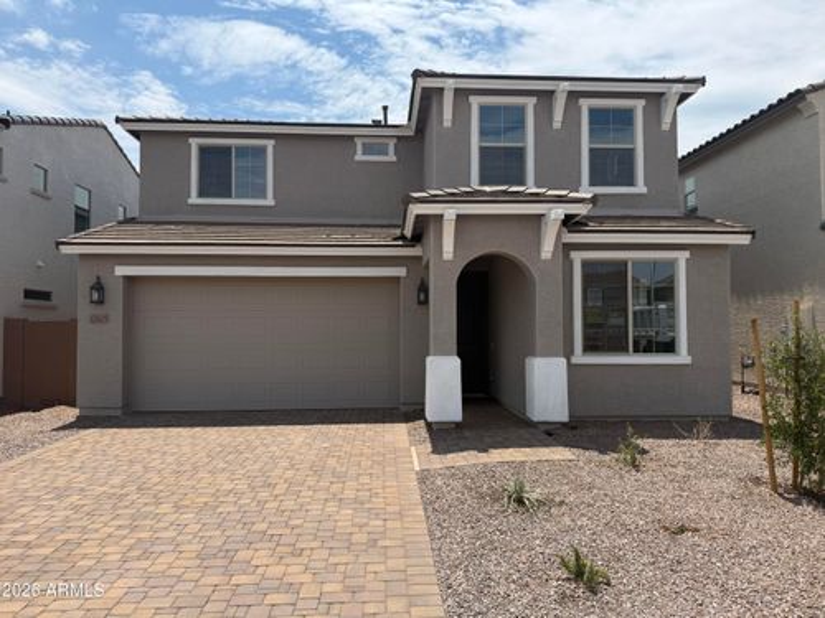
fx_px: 572
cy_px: 309
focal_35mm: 24
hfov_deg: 71.6
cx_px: 412
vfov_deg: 56.8
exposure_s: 1/6173
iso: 80
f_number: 1.78
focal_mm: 6.76
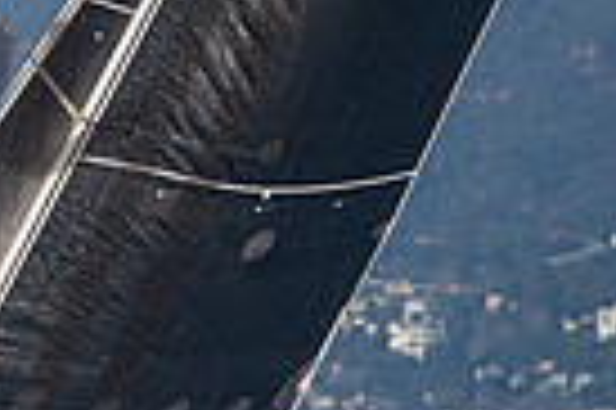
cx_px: -297
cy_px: 74
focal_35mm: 1818
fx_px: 31071
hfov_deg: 1.1
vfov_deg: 0.8
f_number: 6.3
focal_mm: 400
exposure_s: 1/5000
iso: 320
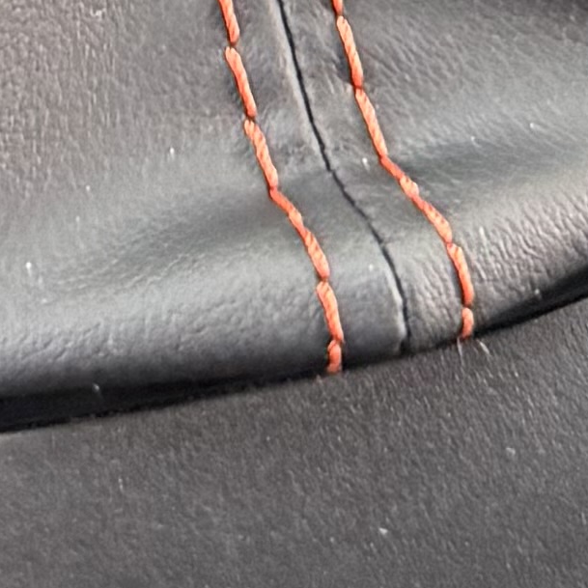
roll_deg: -8.8
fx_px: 3824
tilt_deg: -44.4
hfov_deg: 8.7
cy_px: -1522
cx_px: -188
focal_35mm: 199
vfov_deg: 7.2
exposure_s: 1/60
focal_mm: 6.76
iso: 320
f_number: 1.78
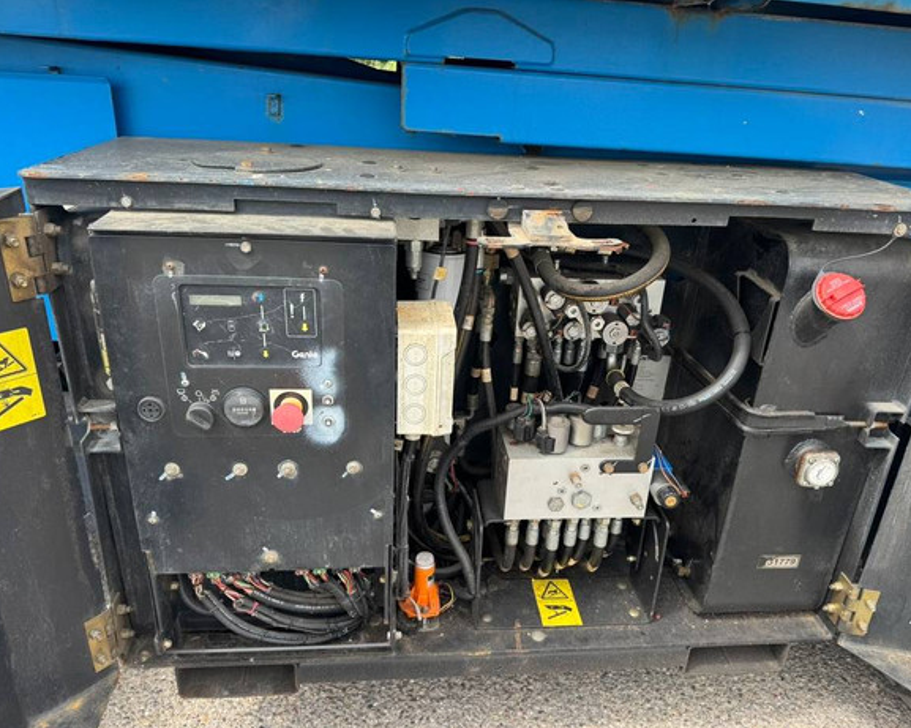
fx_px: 701
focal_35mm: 26
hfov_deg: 66.0
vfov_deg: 54.9
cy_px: 377
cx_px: 474
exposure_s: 1/615
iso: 80
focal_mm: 6.76
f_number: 1.78
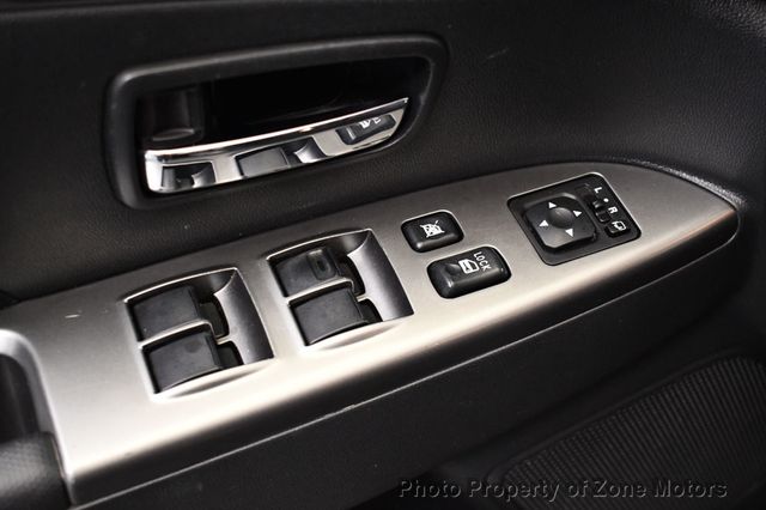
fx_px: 1085
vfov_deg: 26.5
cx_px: 383
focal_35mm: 51
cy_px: 255
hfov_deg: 38.9
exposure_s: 1/60
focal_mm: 34
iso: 3600
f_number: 4.5
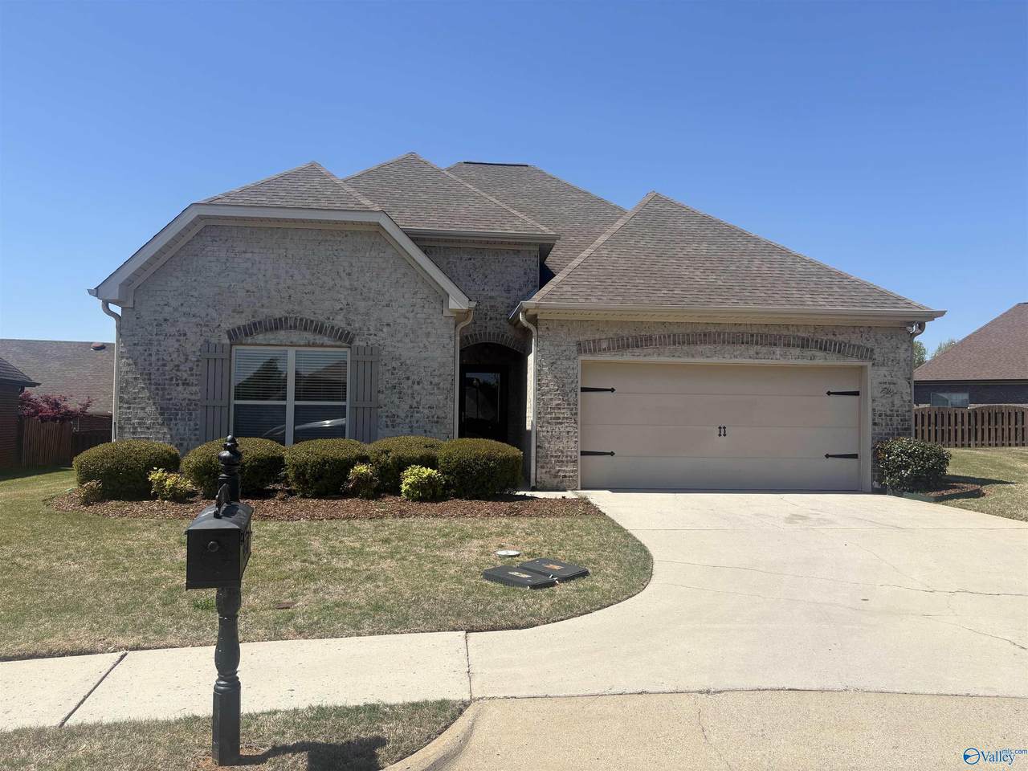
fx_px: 772
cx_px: 514
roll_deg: +0.0
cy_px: 386
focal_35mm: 26
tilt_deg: +2.7
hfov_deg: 67.3
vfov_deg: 53.1
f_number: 1.6
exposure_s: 1/3623
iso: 50
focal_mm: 5.96
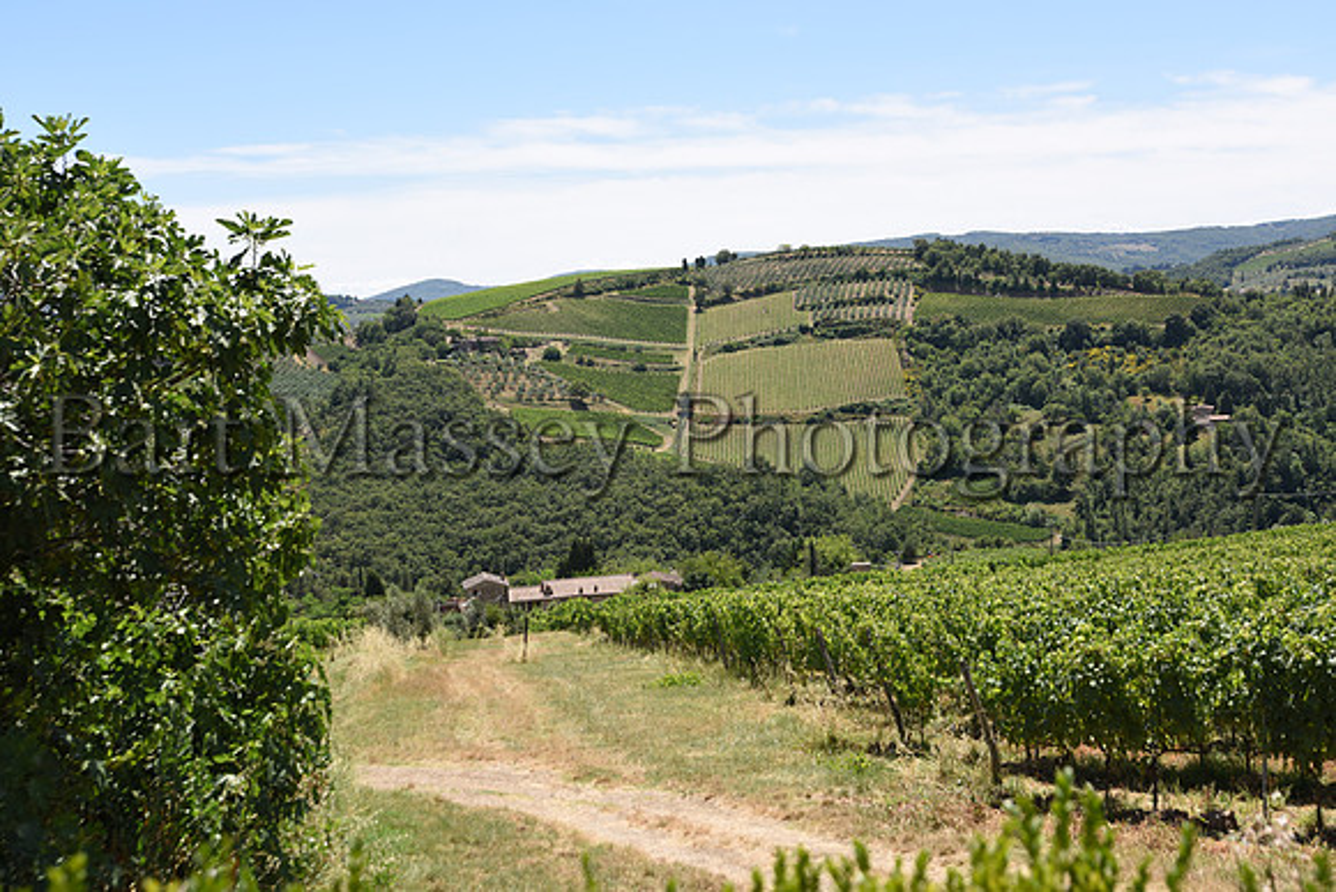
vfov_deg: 28.1
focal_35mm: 48
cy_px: 446
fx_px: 1782
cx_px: 668
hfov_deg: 41.1
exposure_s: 1/320
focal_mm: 48
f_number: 7.1
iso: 110
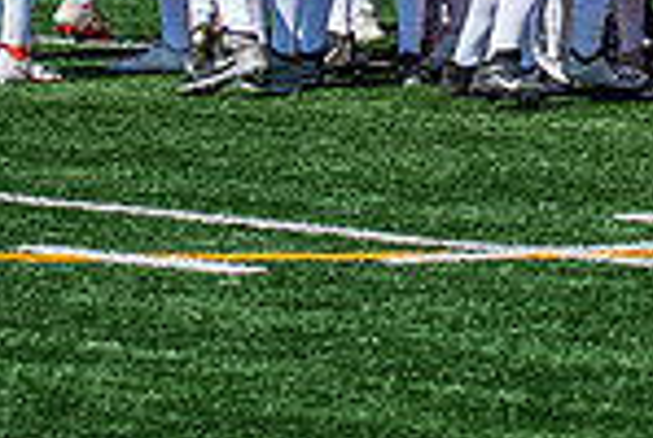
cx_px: 683
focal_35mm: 471
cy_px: -309
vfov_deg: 2.9
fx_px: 8560
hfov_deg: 4.4
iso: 160
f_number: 2.8
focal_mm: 70
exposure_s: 1/5000
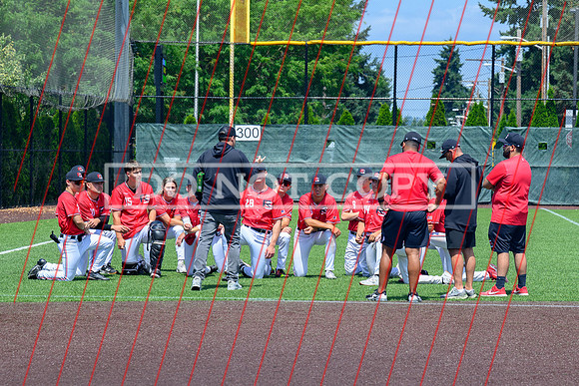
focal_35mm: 154
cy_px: 238
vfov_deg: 8.9
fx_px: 2471
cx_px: 291
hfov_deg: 13.4
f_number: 5.6
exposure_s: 1/400
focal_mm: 105
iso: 100
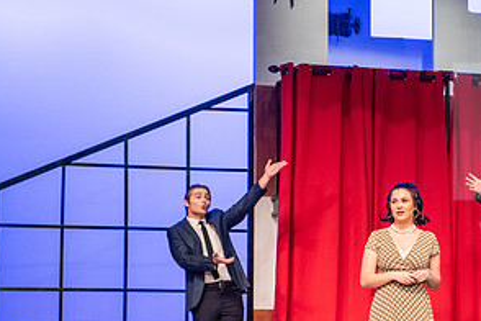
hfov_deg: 14.8
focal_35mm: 138
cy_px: 261
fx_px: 1844
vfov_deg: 9.9
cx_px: 404
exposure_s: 1/200
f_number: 3.2
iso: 2500
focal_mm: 70
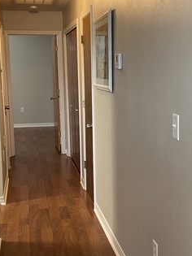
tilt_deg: -7.2
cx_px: 100
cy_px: 126
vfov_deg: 34.9
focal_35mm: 55
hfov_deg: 26.5
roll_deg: +0.4
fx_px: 407
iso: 160
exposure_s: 1/60
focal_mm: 4.2
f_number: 1.6
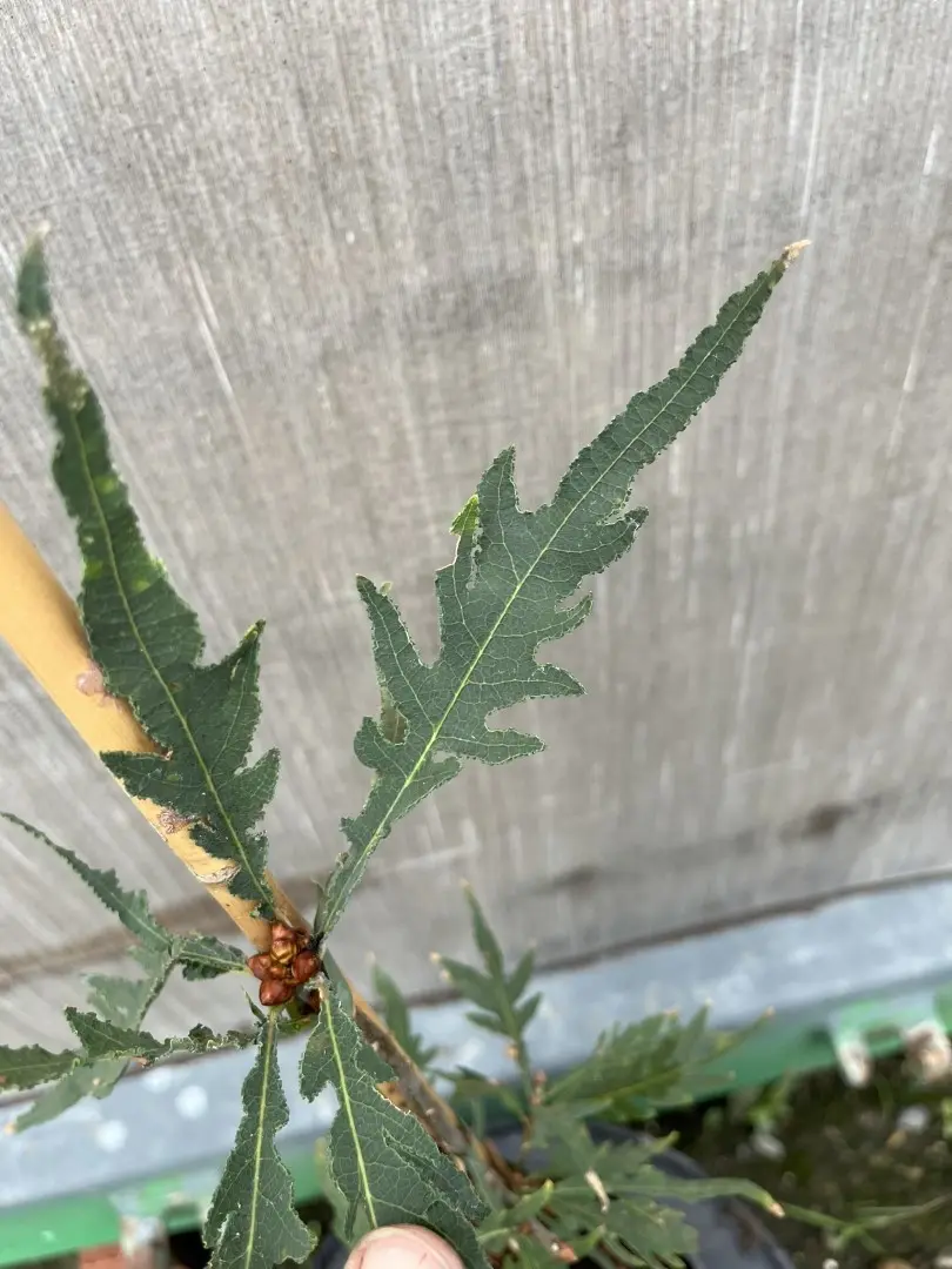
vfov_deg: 67.3
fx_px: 953
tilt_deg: -47.6
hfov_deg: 53.1
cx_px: 476
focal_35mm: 26
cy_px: 634
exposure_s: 1/122
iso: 50
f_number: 1.6
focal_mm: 5.1
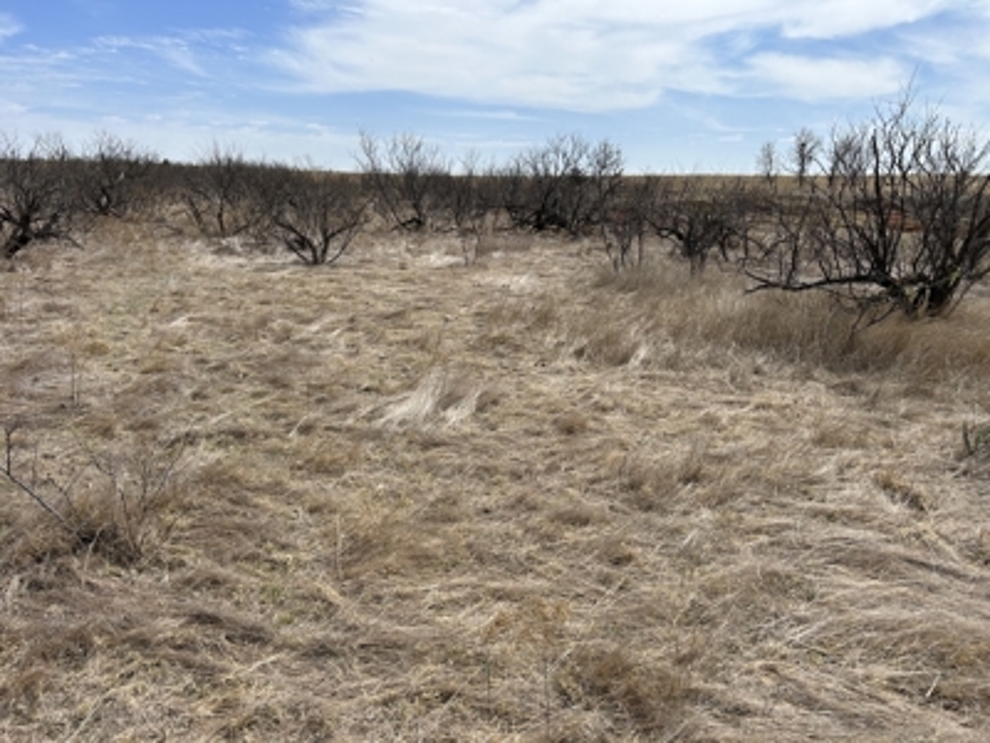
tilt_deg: -12.5
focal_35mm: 26
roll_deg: -1.6
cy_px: 372
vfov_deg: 53.1
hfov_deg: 67.3
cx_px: 495
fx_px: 744
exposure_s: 1/5882
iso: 50
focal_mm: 5.7
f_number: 1.5
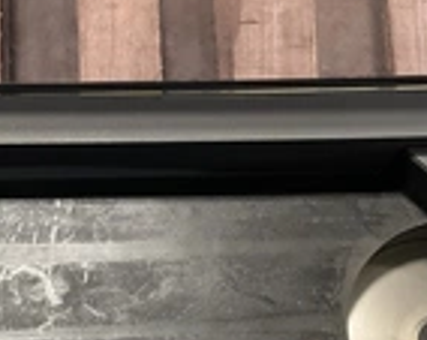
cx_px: 153
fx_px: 1009
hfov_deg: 23.8
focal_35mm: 80
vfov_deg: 18.8
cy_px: 307
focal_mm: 3
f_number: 1.8
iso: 100
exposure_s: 1/60
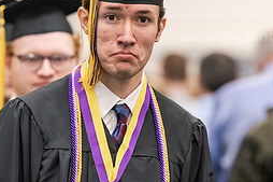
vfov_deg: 3.3
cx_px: 131
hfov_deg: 5.0
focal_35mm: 411
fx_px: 3115
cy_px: 59
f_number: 3.2
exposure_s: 1/200
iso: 2500
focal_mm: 180
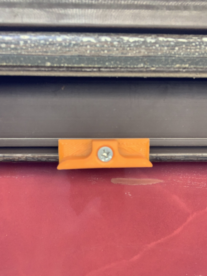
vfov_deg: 56.8
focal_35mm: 32
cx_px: 104
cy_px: 138
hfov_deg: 44.2
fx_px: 255
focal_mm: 2.87
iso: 100
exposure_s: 1/60
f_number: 2.2
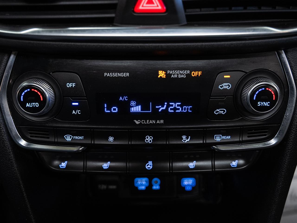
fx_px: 312
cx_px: 150
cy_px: 117
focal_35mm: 36
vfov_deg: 39.3
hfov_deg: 50.9
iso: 1000
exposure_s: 1/40
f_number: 4
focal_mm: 30.8
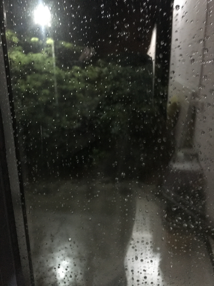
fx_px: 239
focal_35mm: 29
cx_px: 107
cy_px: 143
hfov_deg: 48.2
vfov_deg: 61.7
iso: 500
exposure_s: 1/4
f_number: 2.2
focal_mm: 4.15
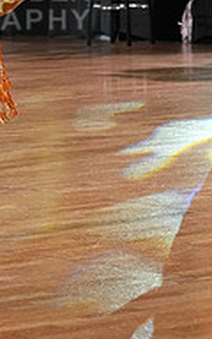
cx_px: -81
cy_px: 8
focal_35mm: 249
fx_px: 2302
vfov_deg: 8.4
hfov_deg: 5.2
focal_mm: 81
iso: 8000
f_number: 6.3
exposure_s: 1/400
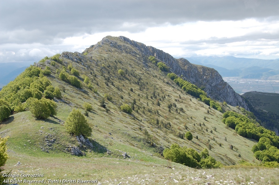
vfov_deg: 29.8
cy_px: 92
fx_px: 348
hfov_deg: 43.6
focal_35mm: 45
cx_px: 140
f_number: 8
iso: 200
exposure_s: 1/250
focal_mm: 30
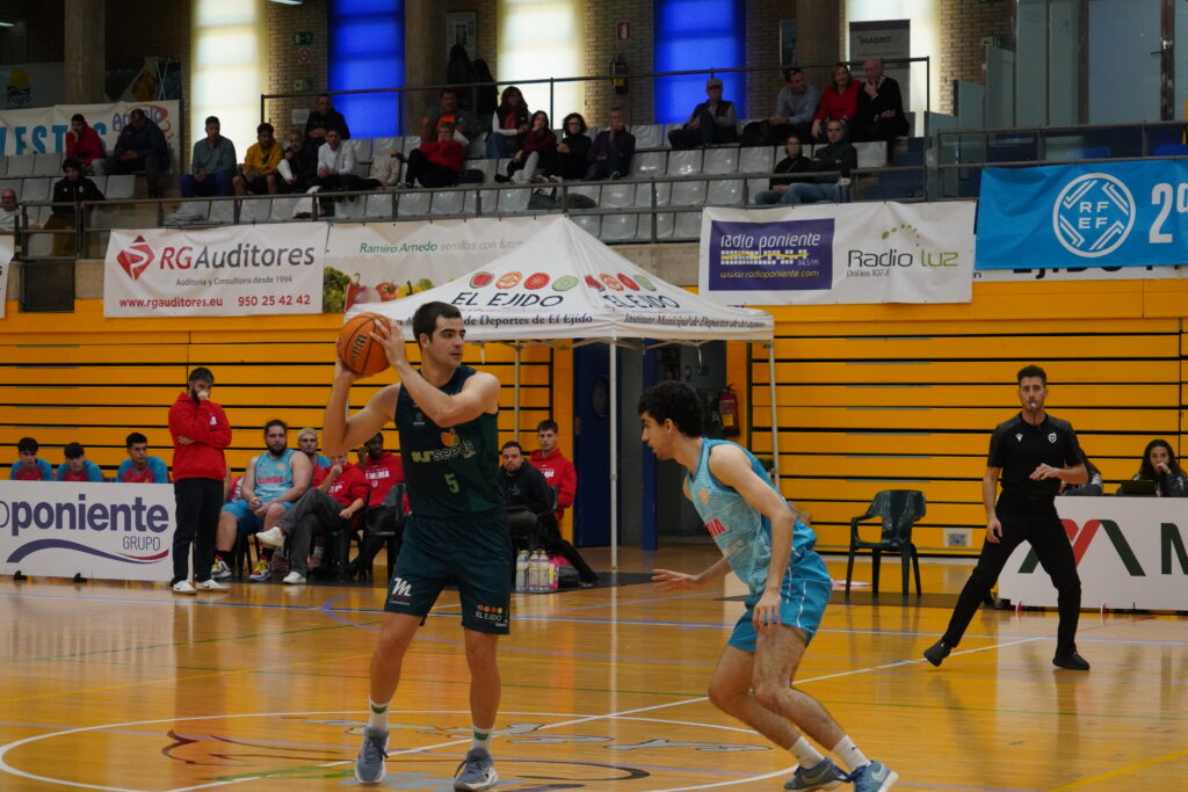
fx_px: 3036
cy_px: 396
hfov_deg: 22.1
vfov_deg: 14.9
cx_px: 594
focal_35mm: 92
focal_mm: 92
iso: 10000
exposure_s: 1/2000
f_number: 5.6
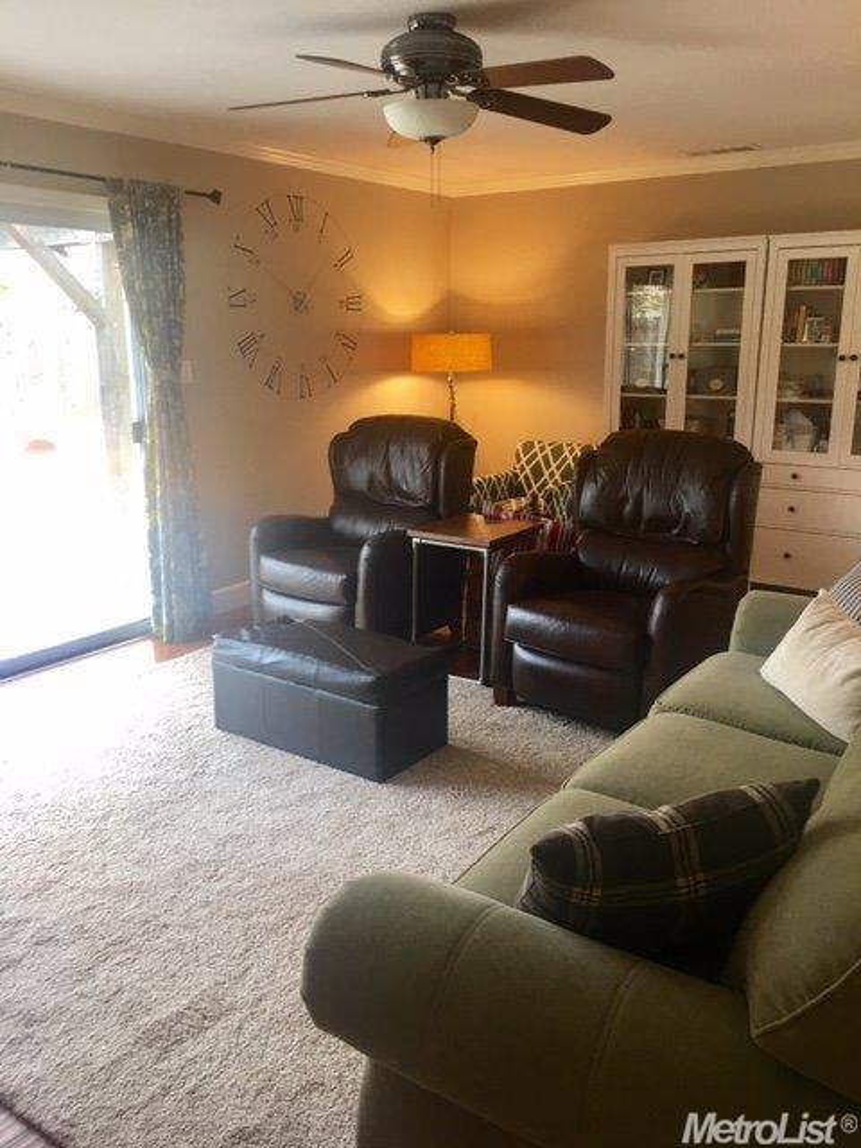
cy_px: 574
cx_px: 430
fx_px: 962
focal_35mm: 29
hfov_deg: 48.2
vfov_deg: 61.7
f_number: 2.2
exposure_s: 1/17
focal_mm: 4.15
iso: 40
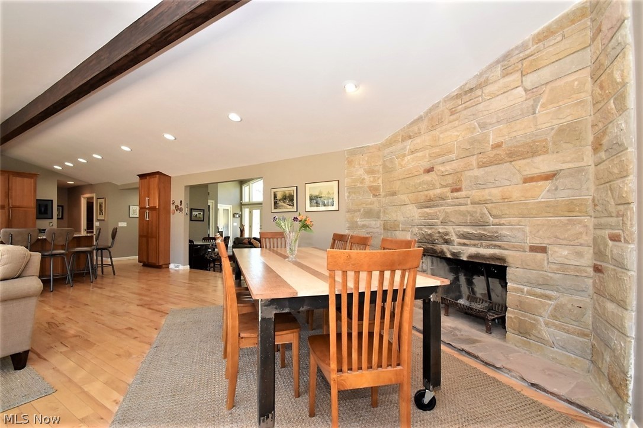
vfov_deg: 77.3
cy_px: 214
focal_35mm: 15
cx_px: 322
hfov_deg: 100.4
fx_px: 268
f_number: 14
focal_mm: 10
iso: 800
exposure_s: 1/40
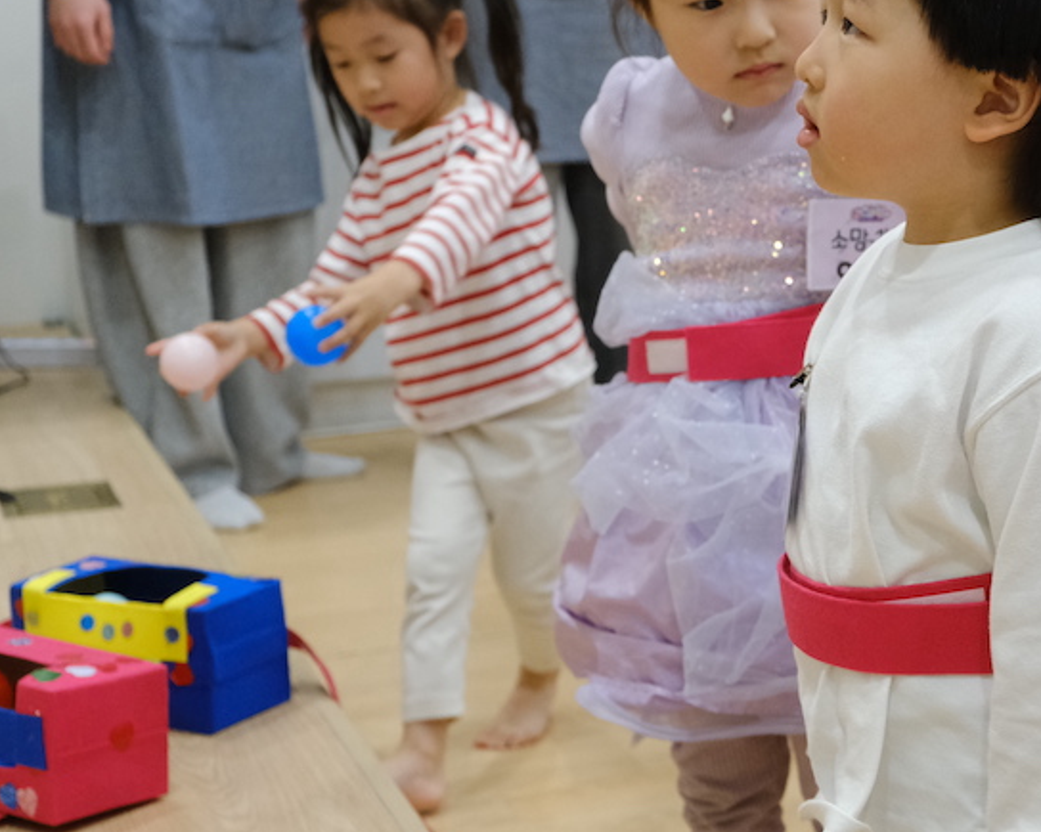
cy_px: 427
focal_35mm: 76
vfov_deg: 20.2
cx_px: 869
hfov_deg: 24.6
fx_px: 2341
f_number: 3.2
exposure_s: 1/160
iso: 2500
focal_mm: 28.9
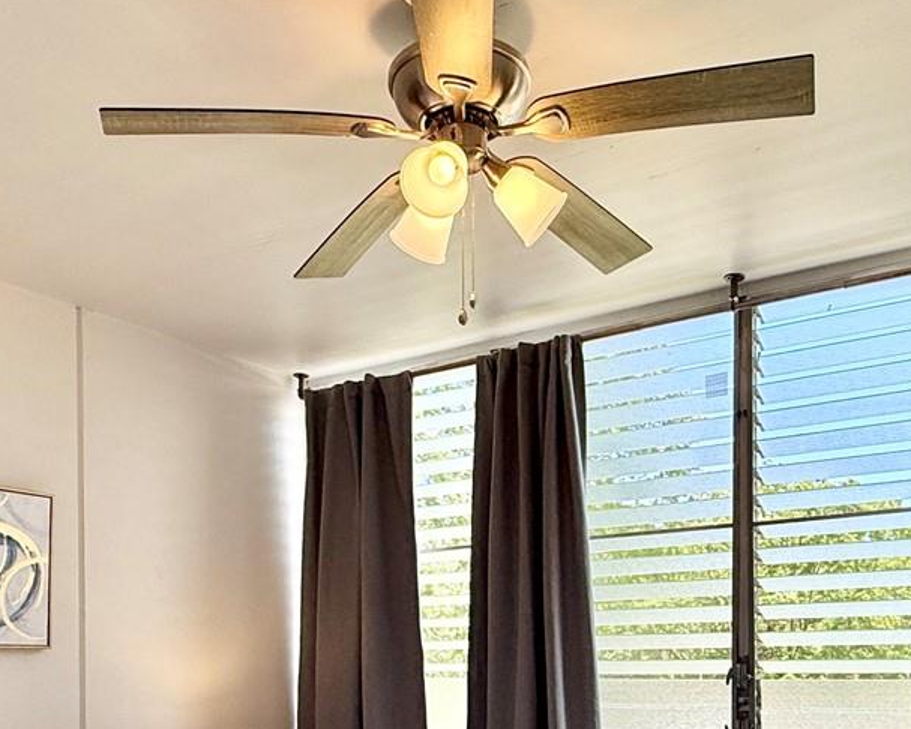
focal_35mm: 36
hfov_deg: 50.1
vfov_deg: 38.0
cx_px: 512
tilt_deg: -0.5
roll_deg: -1.8
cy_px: 673
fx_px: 971
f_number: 2.2
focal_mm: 2.22
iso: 50
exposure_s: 1/245
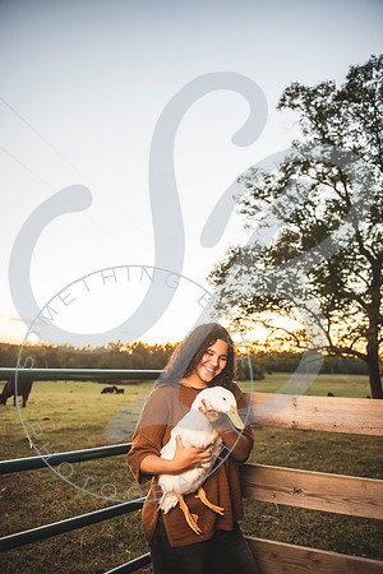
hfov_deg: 47.9
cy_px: 287
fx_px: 431
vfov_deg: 67.4
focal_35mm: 27
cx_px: 192
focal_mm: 27
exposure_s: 1/320
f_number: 2.8
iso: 400
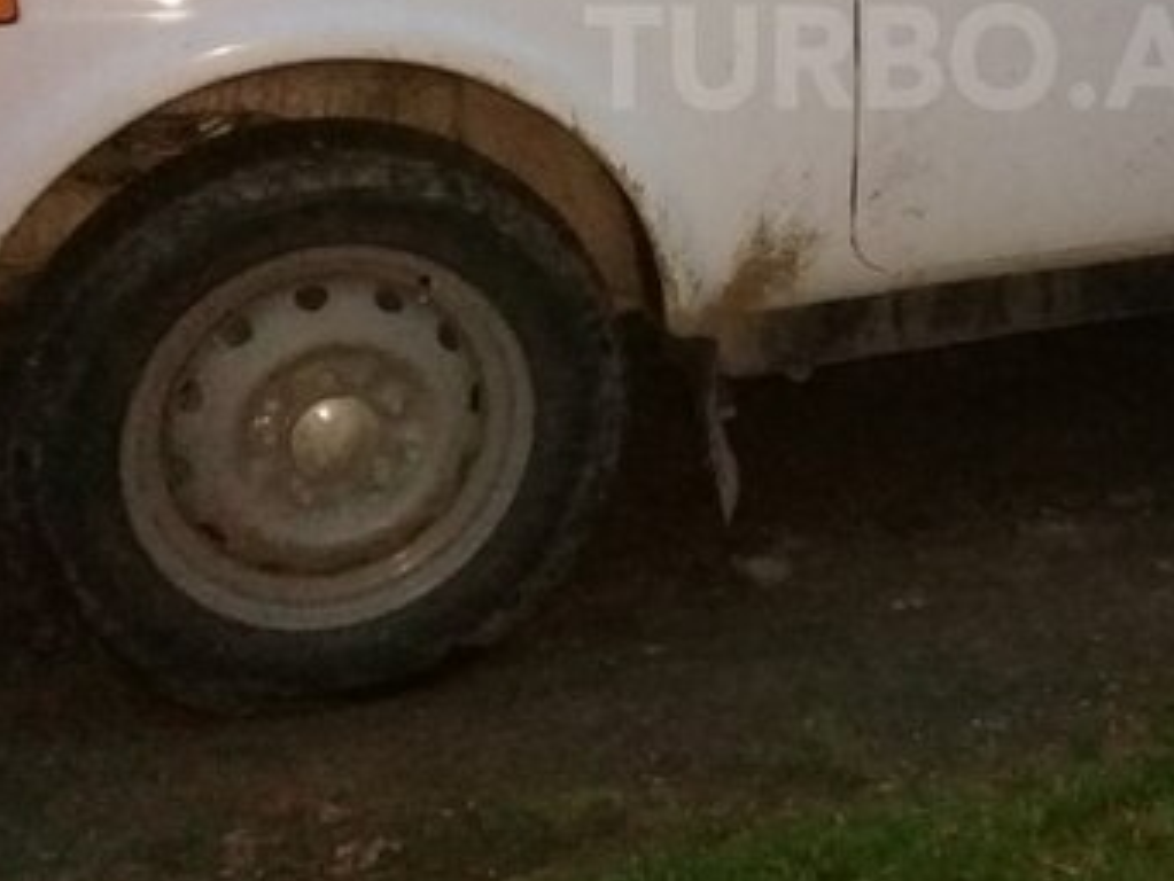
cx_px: 936
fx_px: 2036
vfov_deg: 23.6
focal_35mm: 60
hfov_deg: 31.4
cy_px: 57
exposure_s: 1/25
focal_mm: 3.3
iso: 640
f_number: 2.2
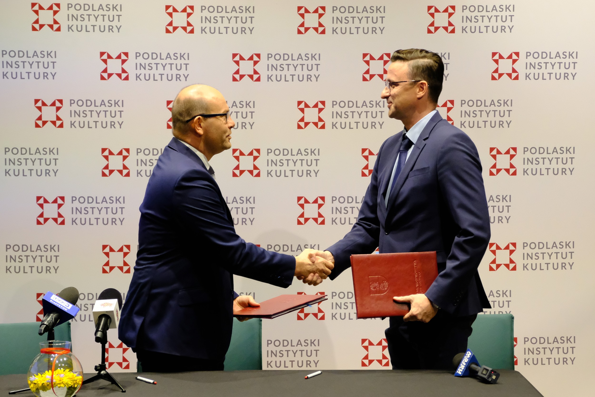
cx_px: 298
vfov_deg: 16.5
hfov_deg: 24.5
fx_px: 1372
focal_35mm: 83
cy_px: 198
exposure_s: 1/250
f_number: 4.5
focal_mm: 55
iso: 5000
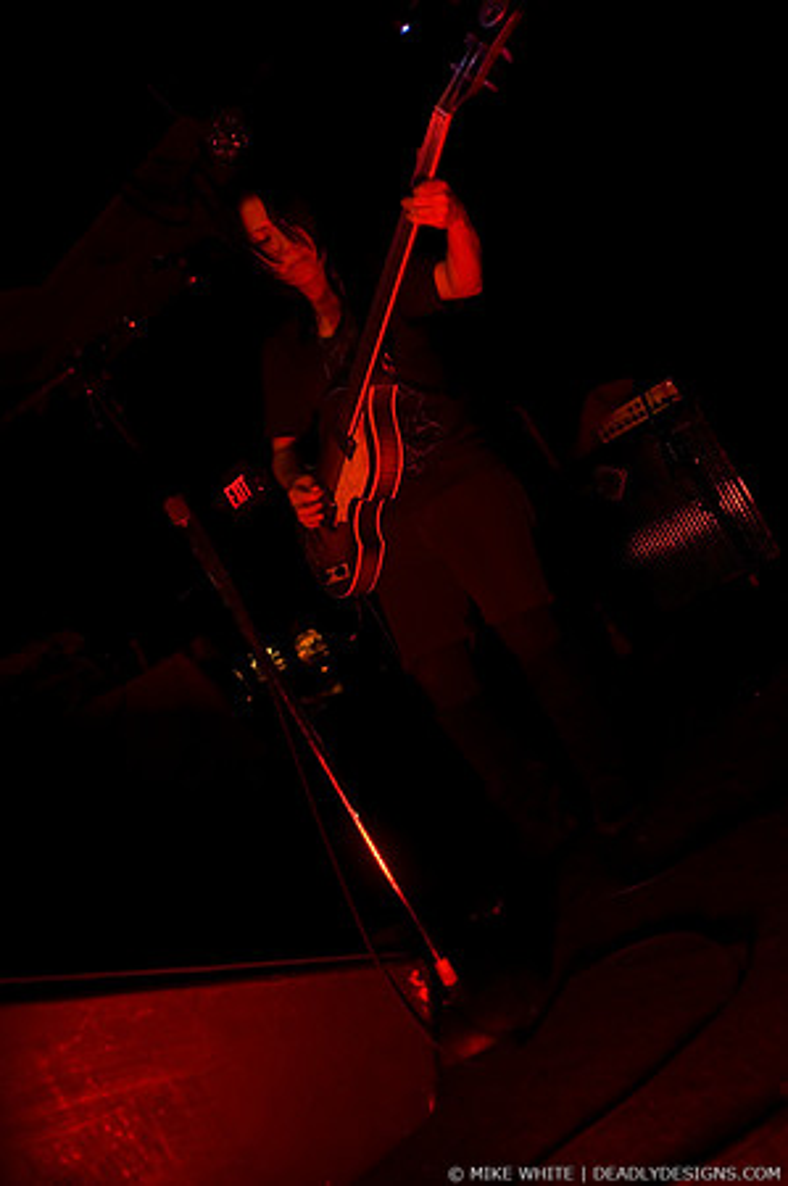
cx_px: 394
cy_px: 593
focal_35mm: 30
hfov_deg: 43.5
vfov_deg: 62.0
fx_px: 987
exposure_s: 1/15
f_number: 2.8
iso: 800
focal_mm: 20
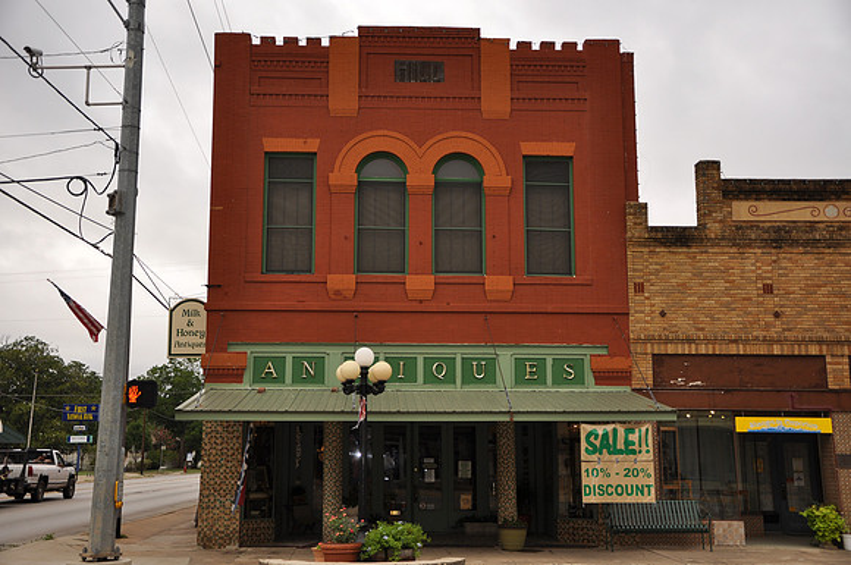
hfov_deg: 46.5
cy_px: 282
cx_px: 426
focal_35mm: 42
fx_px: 991
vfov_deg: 31.8
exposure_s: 1/200
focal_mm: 28
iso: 220
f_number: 4
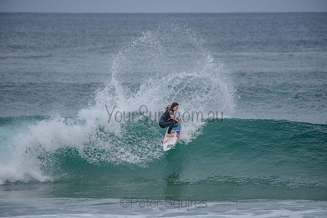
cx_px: 164
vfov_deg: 2.8
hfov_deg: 4.1
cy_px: 109
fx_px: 4543
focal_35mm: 500
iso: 220
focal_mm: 500
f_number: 5.6
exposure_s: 1/2000
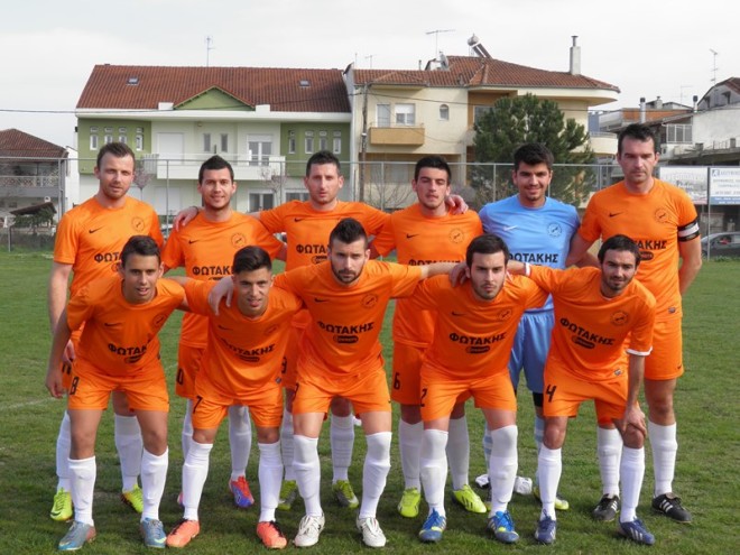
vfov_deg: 26.6
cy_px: 278
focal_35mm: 55
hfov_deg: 34.9
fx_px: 1176
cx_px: 370
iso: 50
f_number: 5.8
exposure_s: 1/125
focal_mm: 10
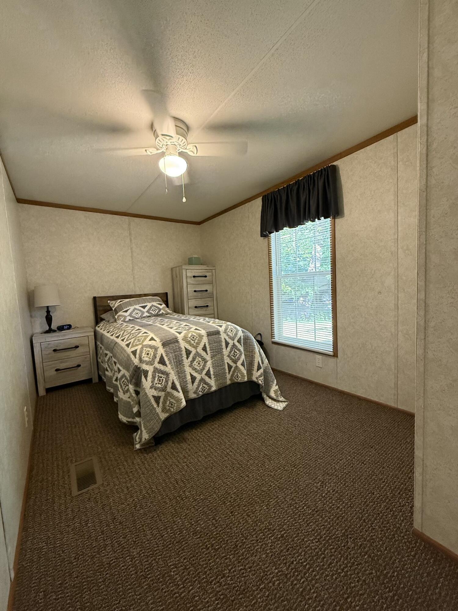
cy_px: 306
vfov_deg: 102.1
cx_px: 229
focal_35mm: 14
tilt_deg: -3.5
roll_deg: +2.6
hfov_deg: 85.7
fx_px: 247
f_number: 2.2
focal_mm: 2.22
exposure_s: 1/60
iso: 400
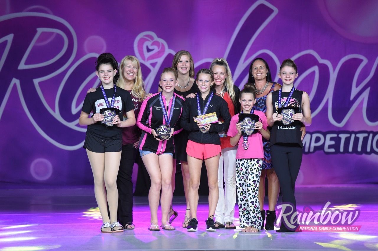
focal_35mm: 200
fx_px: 2099
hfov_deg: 10.3
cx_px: 189
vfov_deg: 6.9
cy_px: 126
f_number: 3.5
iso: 4000
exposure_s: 1/640
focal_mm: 200
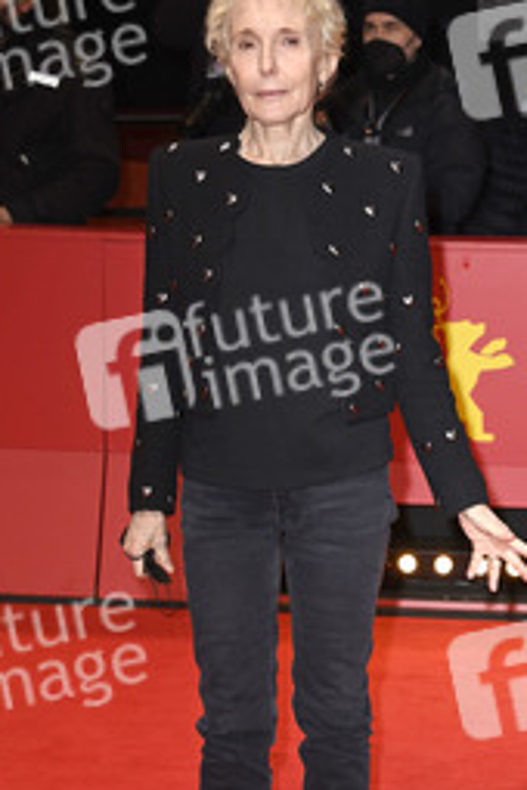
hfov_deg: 15.0
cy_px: 511
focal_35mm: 91
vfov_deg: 22.3
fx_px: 1998
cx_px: 326
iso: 800
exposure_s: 1/250
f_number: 5.6
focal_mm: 58
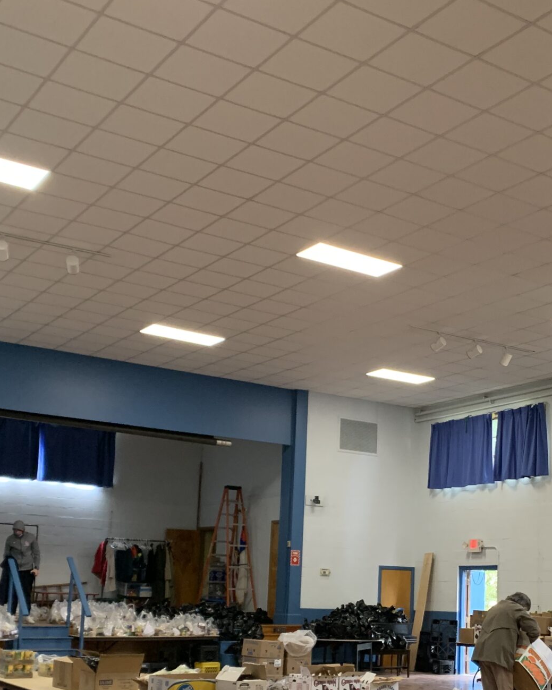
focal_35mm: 50
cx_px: 422
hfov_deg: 29.7
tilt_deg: +7.2
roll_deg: -0.1
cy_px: 490
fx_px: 1021
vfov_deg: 36.7
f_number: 1.8
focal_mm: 4.25
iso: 320
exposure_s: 1/60
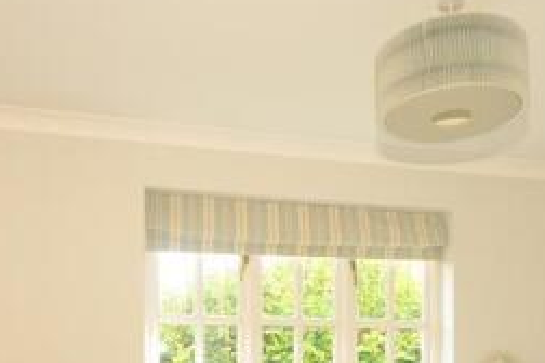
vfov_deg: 31.3
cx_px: 318
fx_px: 590
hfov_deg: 49.3
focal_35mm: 39
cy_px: 373
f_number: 5.6
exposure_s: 1/25
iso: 400
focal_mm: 10
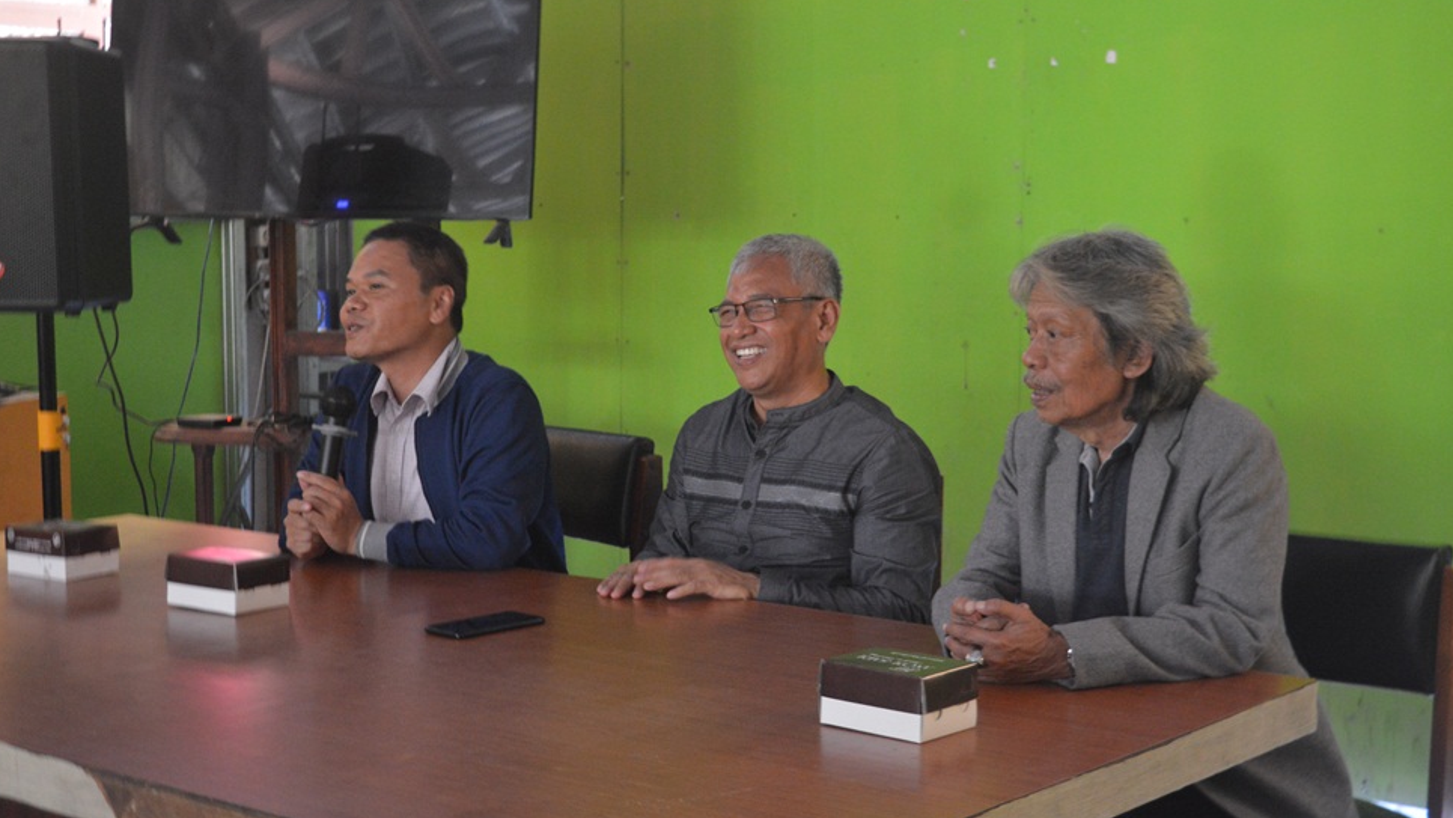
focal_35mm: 60
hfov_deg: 34.9
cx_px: 766
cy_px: 420
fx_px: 2312
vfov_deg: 20.1
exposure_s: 1/15
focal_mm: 36
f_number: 4.8
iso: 1800
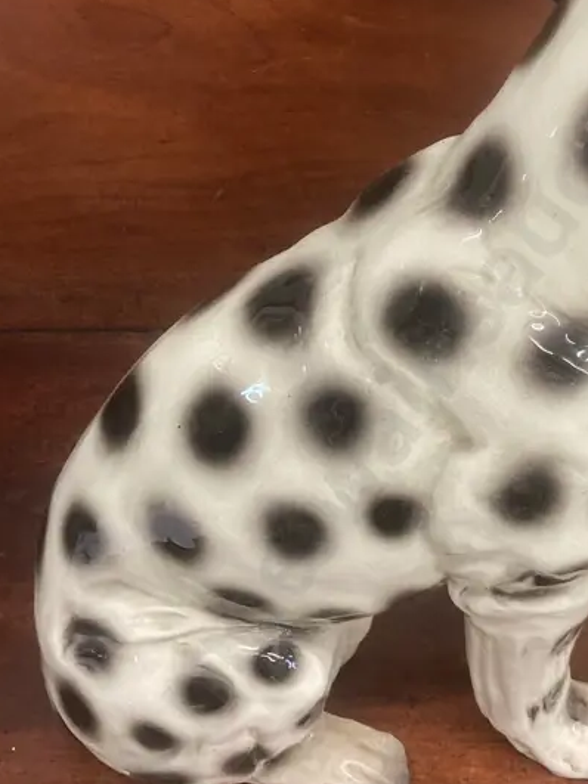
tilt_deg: -41.9
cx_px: 464
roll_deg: -3.7
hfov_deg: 26.6
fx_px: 1224
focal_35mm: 54
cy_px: 334
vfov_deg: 35.5
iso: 200
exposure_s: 1/50
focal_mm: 3.99
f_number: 1.8
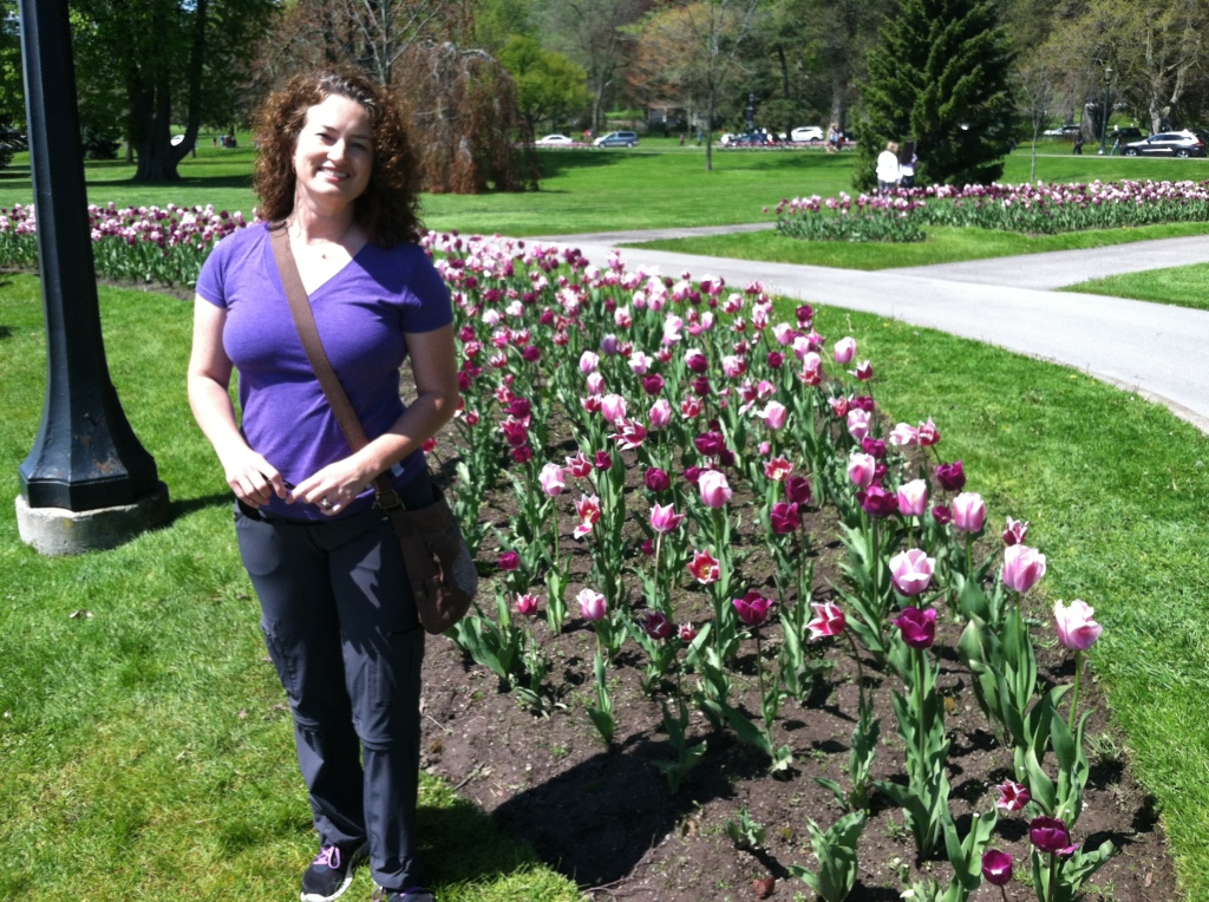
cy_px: 451
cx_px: 604
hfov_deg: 52.7
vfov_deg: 40.6
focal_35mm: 35
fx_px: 1220
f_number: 2.8
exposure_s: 1/556
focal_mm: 3.85
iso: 80
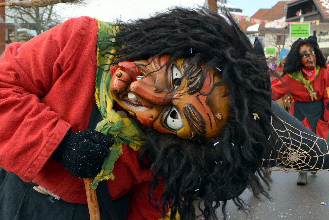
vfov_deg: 34.3
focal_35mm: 39
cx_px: 164
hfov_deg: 49.5
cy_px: 110
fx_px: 357
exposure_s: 1/200
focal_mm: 26
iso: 100
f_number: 7.1
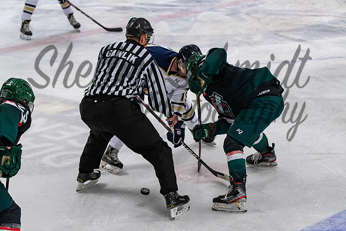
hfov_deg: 19.5
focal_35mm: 105
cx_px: 173
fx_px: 1009
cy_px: 116
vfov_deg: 13.0
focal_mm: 70
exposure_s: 1/800
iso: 1800
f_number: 3.5
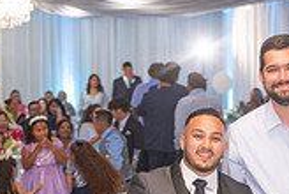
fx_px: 1560
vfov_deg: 7.0
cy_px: 292
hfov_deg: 10.6
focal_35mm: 194
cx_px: 176
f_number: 3.2
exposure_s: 1/160
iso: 1000
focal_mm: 55
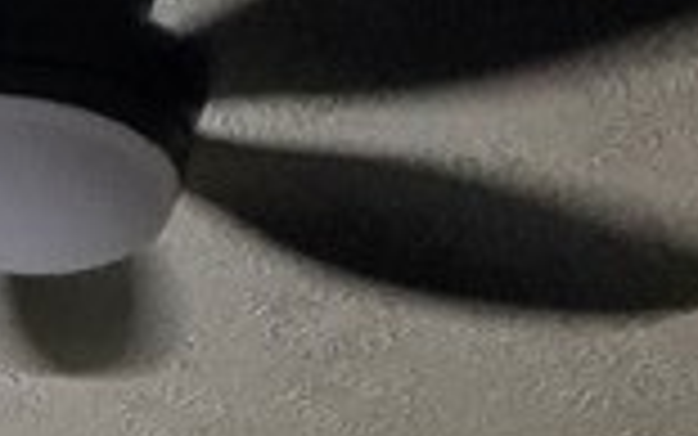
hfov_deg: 17.8
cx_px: -599
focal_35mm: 91
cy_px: 1645
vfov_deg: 8.6
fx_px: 1732
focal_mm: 2.2
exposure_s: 1/120
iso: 200
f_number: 1.9
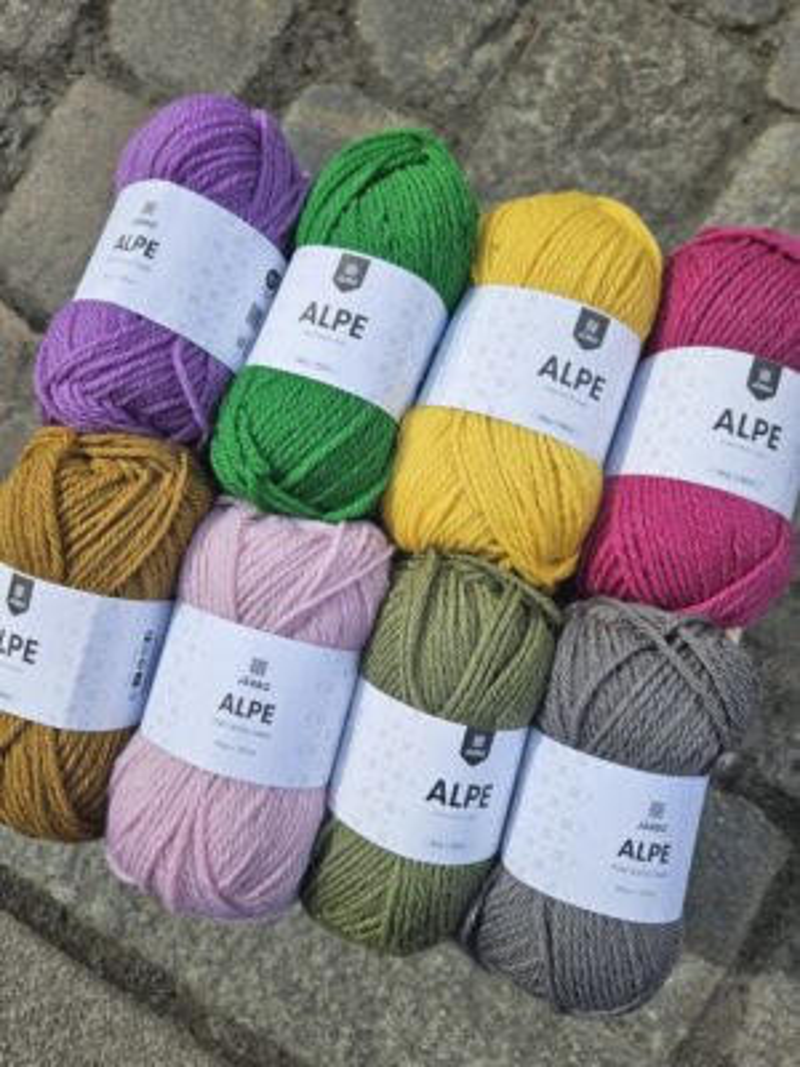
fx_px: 709
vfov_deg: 73.9
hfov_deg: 58.9
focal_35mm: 23
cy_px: 534
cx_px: 400
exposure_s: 1/1695
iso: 25
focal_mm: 5.4
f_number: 1.8
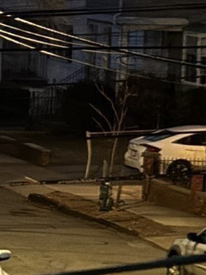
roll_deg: -2.5
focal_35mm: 254
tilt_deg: -1.3
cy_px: -21
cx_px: -74
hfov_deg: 5.8
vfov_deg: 7.8
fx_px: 2017
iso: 800
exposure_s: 1/5
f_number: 1.78
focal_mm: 6.76
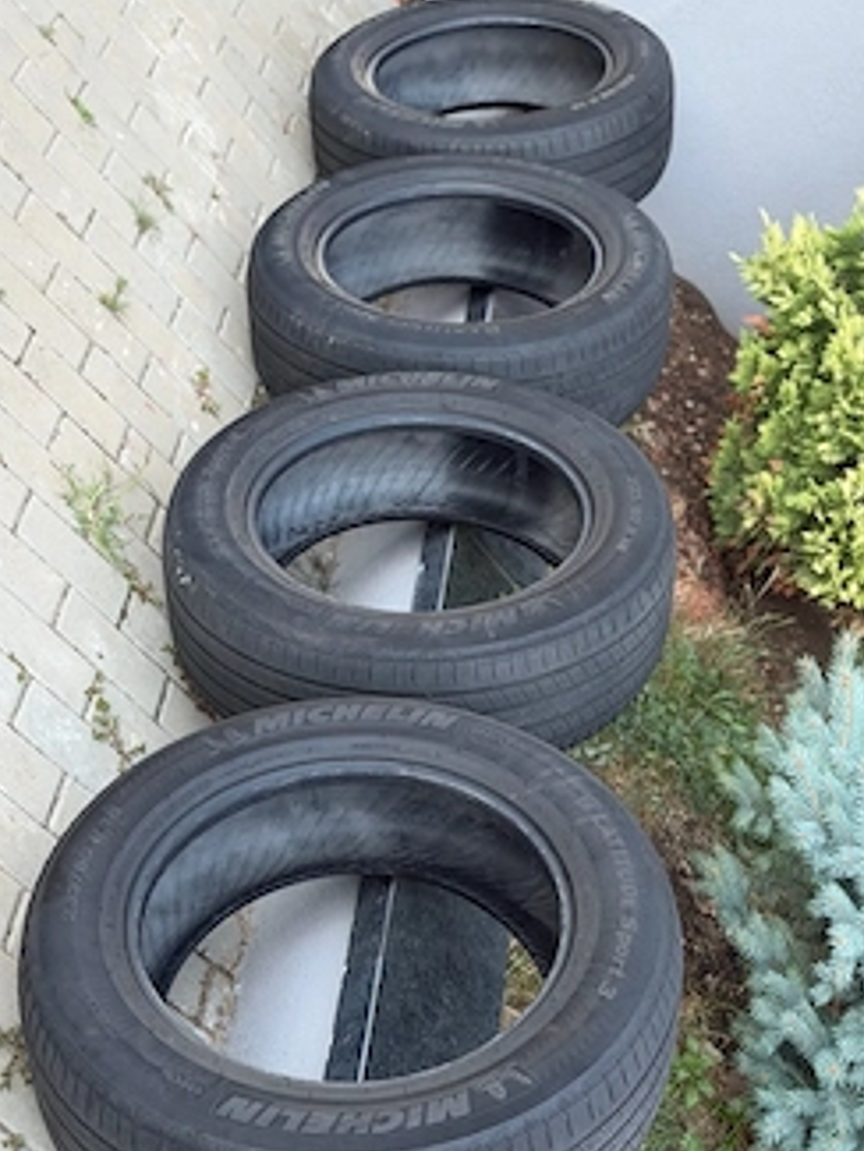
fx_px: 1962
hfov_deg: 24.8
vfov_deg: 32.7
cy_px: 634
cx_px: 436
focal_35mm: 59
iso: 250
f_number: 1.78
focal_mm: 6.76
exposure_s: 1/60
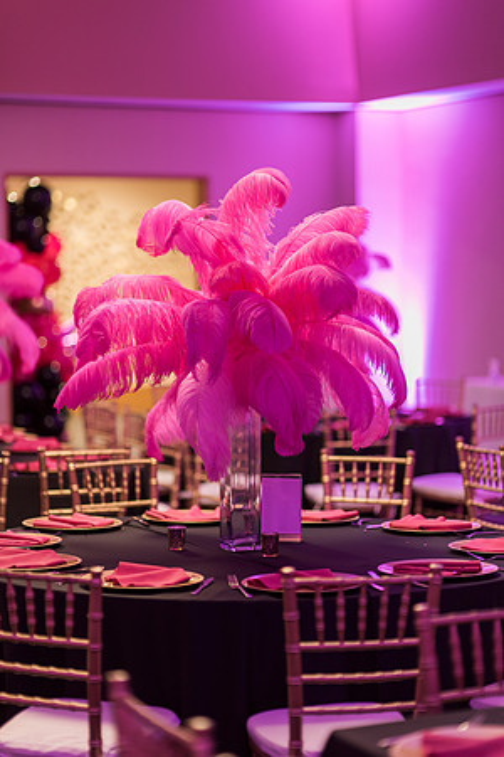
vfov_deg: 23.9
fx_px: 1785
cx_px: 252
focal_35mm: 85
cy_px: 378
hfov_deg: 16.1
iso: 800
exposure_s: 1/60
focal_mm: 85
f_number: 1.6
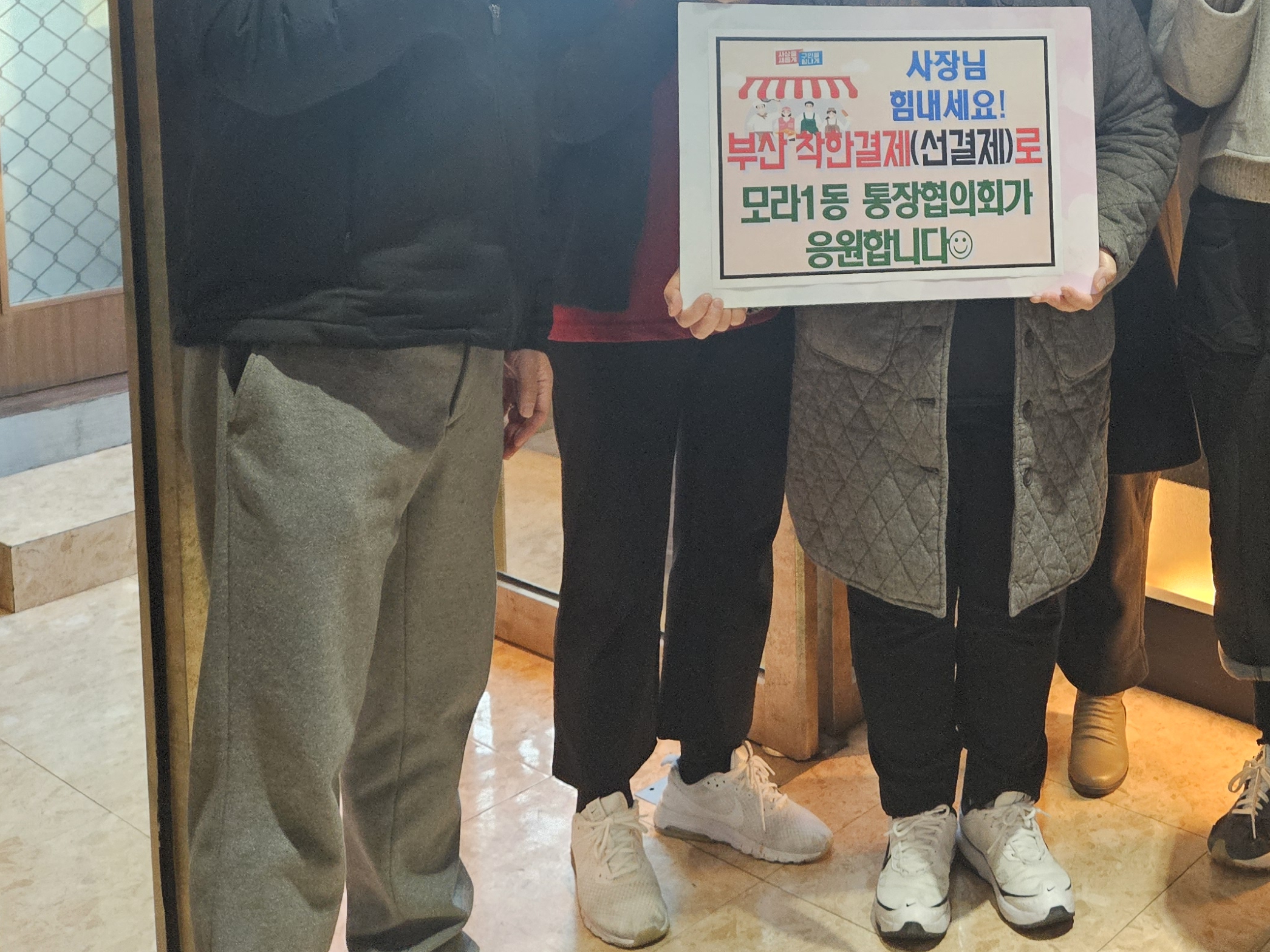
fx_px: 1614
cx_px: 920
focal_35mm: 44
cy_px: 59
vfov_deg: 31.1
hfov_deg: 41.9
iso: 800
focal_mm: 5.4
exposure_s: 1/120
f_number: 1.8
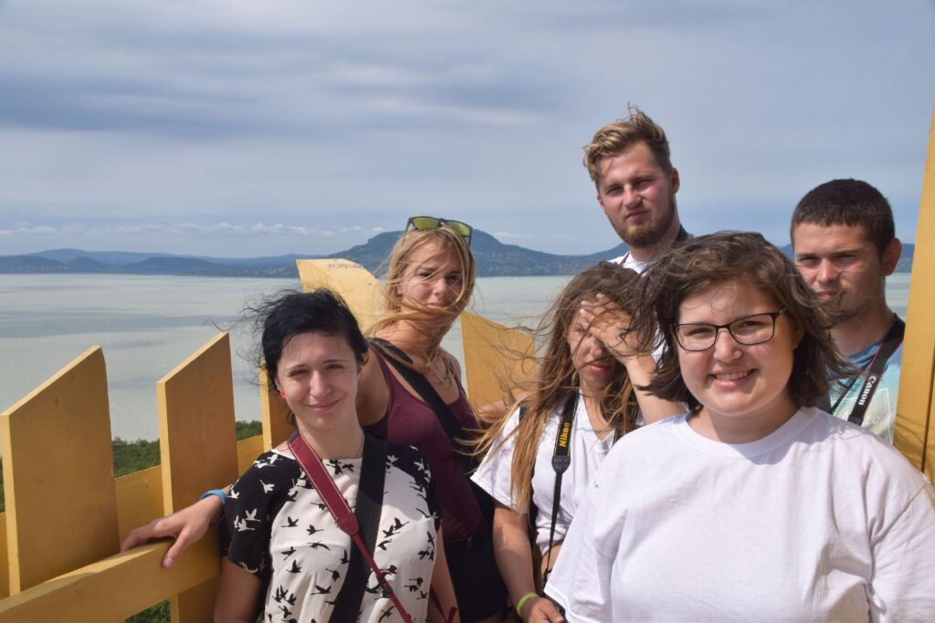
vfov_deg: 31.9
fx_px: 1091
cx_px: 468
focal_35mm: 42
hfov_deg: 46.4
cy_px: 312
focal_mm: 28
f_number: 11
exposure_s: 1/500
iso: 200
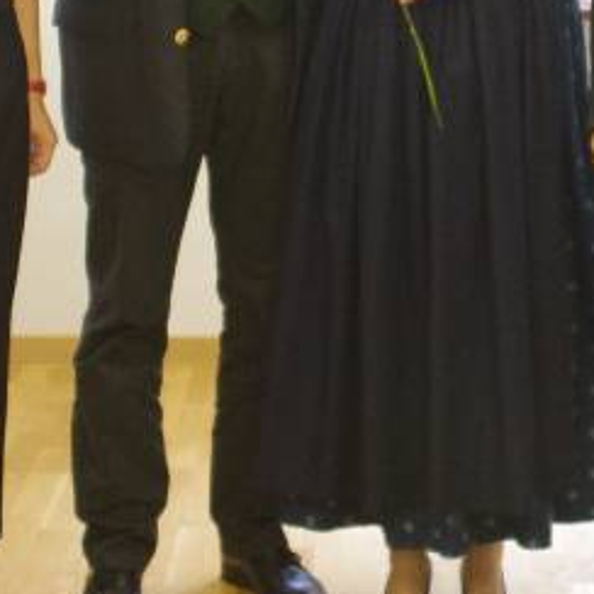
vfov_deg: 13.0
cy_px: -22
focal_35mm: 132
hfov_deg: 13.1
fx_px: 2563
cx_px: 503
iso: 3200
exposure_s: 1/60
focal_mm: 28
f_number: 4
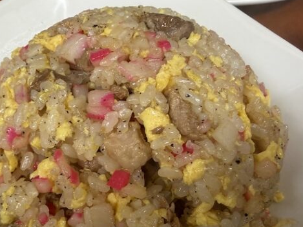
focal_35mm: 37
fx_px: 324
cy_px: 137
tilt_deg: -63.5
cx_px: 123
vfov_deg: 38.4
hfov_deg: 49.9
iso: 200
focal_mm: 2.22
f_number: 2.2
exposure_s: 1/50
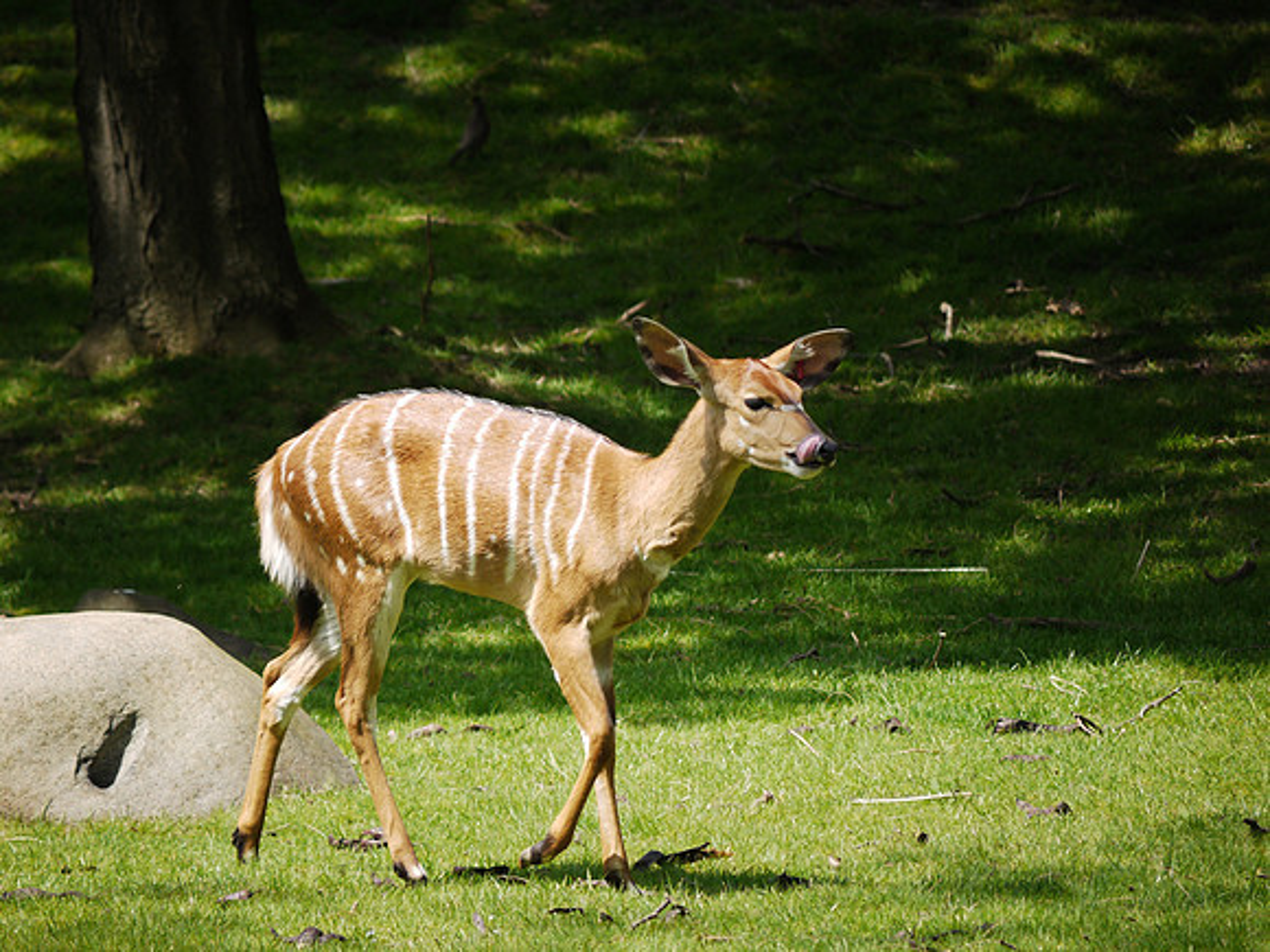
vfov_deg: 3.7
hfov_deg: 5.0
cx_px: 635
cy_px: 476
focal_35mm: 400
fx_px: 14675
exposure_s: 1/500
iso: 250
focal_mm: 200
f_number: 5.6
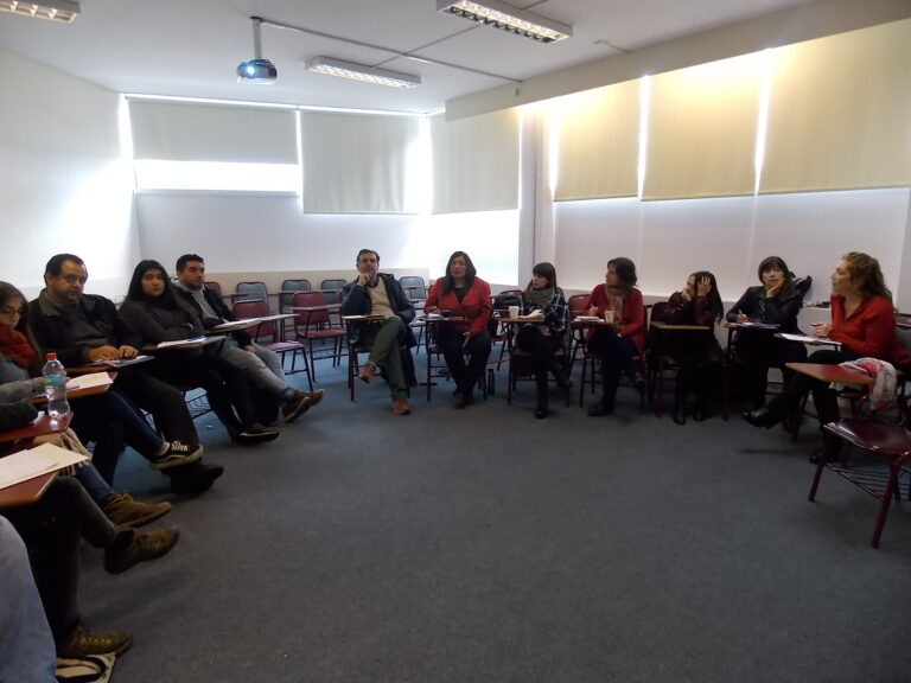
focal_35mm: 23
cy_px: 342
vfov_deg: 58.9
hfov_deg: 73.9
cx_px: 456
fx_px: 605
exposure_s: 1/30
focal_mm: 4
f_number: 3.1
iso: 250
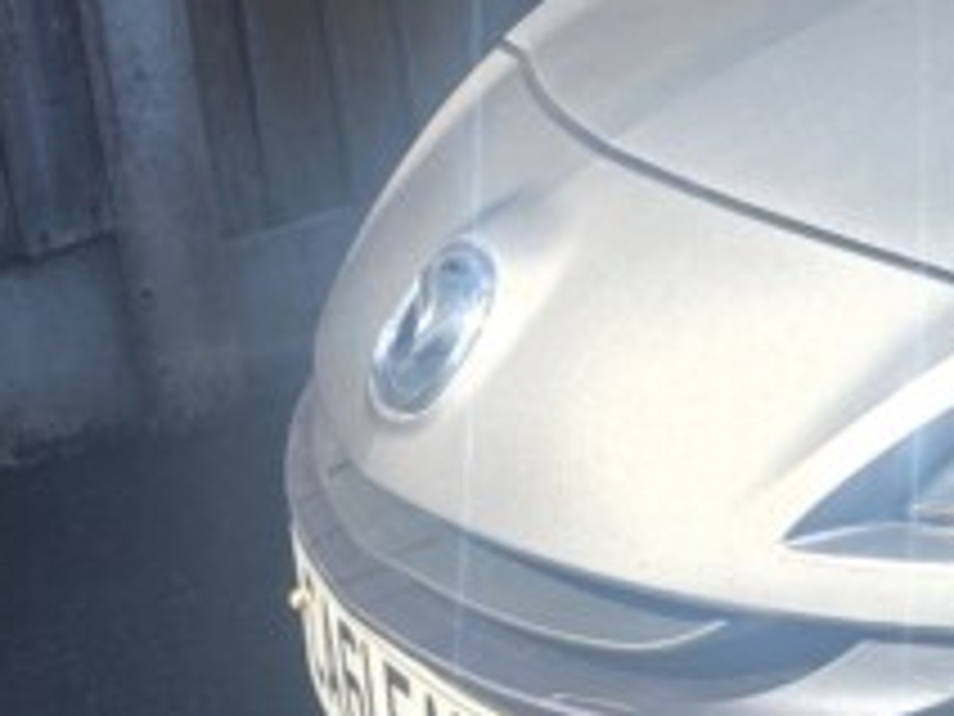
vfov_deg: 11.4
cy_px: 144
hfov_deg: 12.4
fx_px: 3583
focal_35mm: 130
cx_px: 2174
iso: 12
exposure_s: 1/296
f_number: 1.7
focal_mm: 6.3
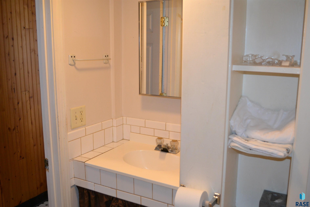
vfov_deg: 40.0
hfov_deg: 57.2
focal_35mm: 33
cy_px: 104
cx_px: 155
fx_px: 284
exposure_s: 1/60
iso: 900
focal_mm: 22
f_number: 4
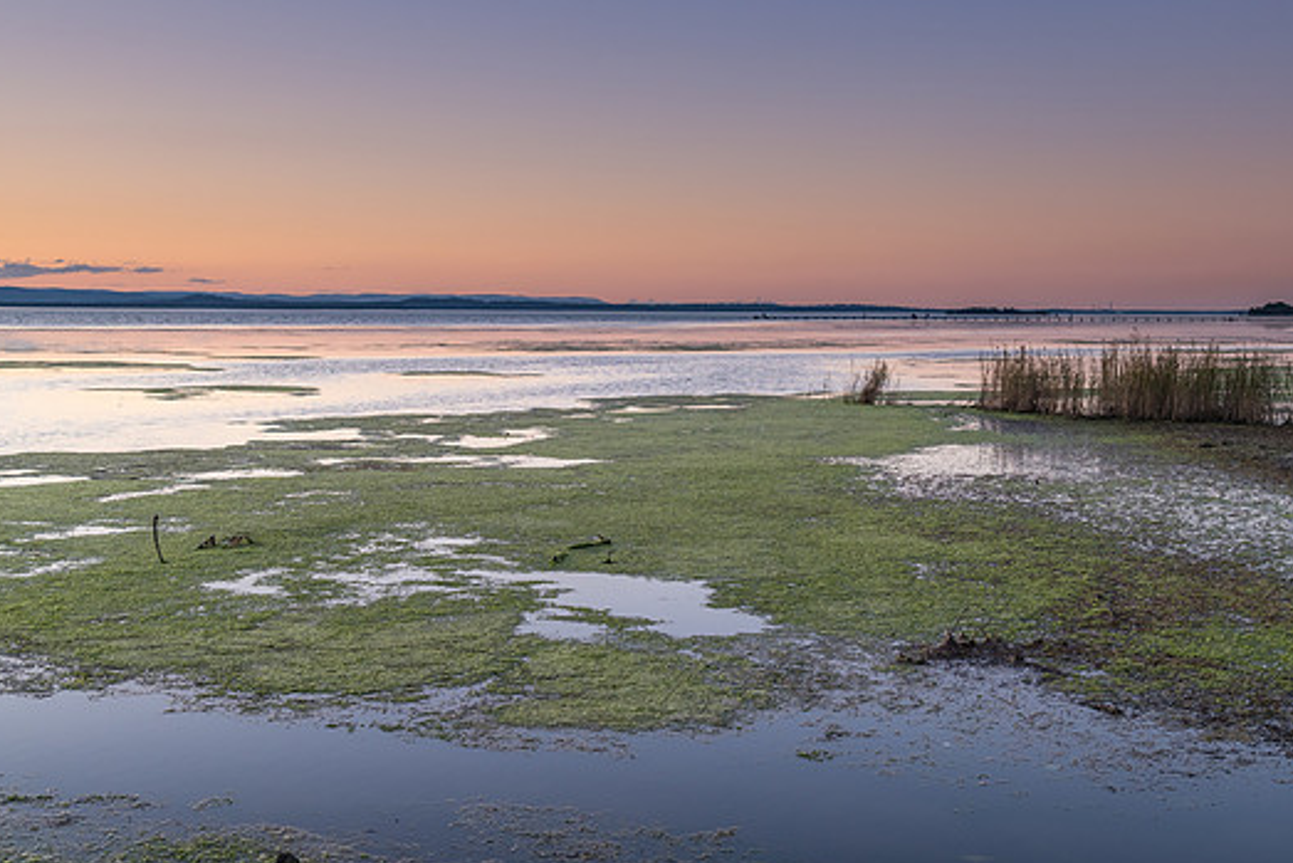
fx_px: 1653
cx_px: 663
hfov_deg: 42.7
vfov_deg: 29.3
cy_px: 399
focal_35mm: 46
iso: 400
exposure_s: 1/13
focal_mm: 40
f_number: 6.3
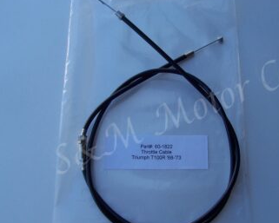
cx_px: 173
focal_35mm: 45
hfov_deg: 40.9
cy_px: 121
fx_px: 372
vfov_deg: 33.4
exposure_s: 1/180
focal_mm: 5.6
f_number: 5.6
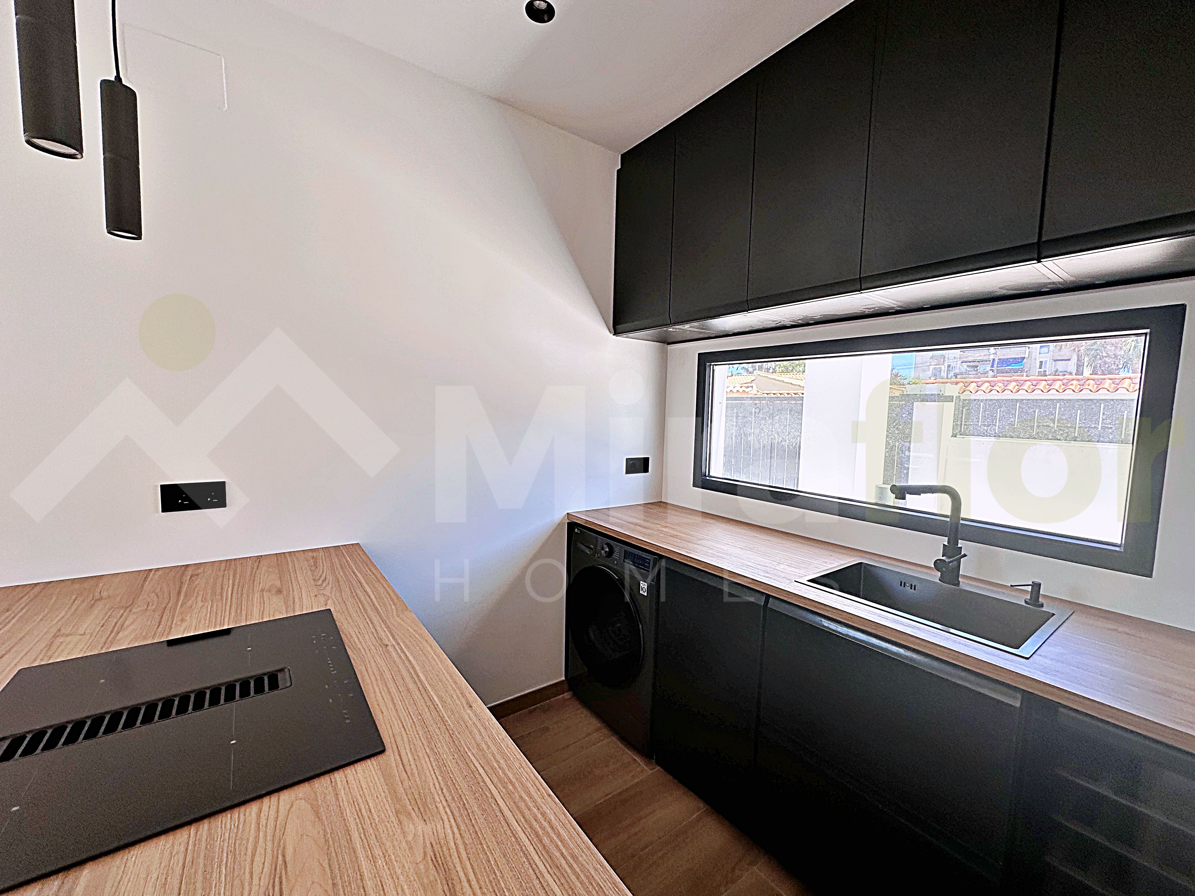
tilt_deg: -4.7
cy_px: 448
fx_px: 483
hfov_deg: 102.1
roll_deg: -1.3
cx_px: 598
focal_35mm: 14
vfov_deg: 85.7
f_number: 2.2
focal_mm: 2.22
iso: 40
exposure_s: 1/105
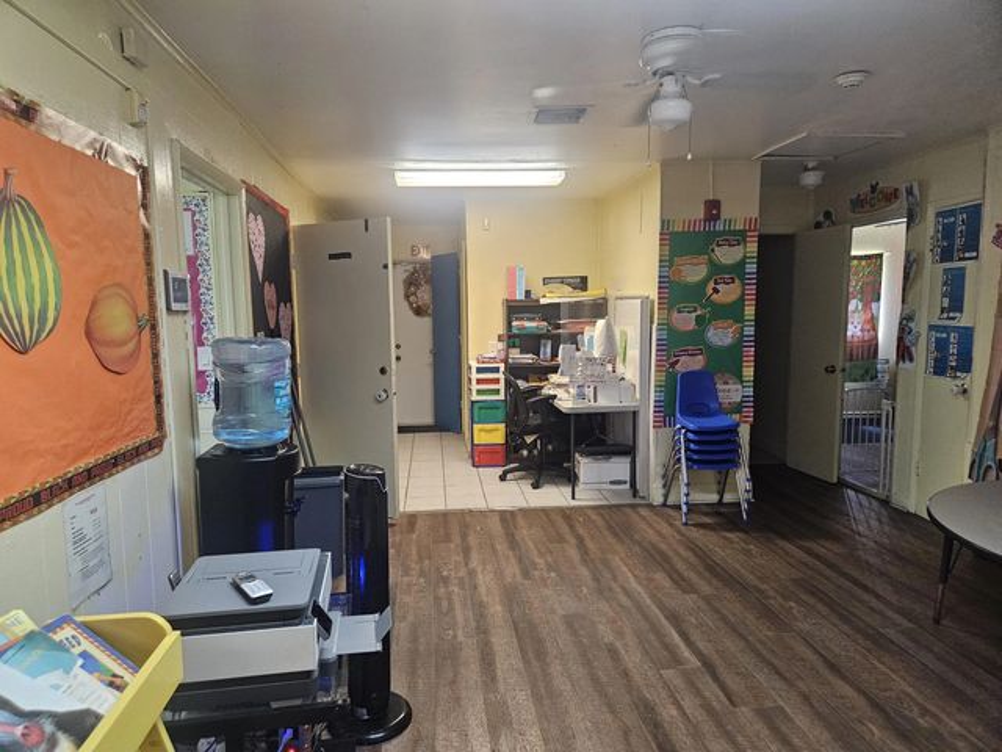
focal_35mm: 23
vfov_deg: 58.9
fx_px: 666
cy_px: 376
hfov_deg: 73.9
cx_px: 501
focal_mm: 5.4
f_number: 1.8
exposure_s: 1/120
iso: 800
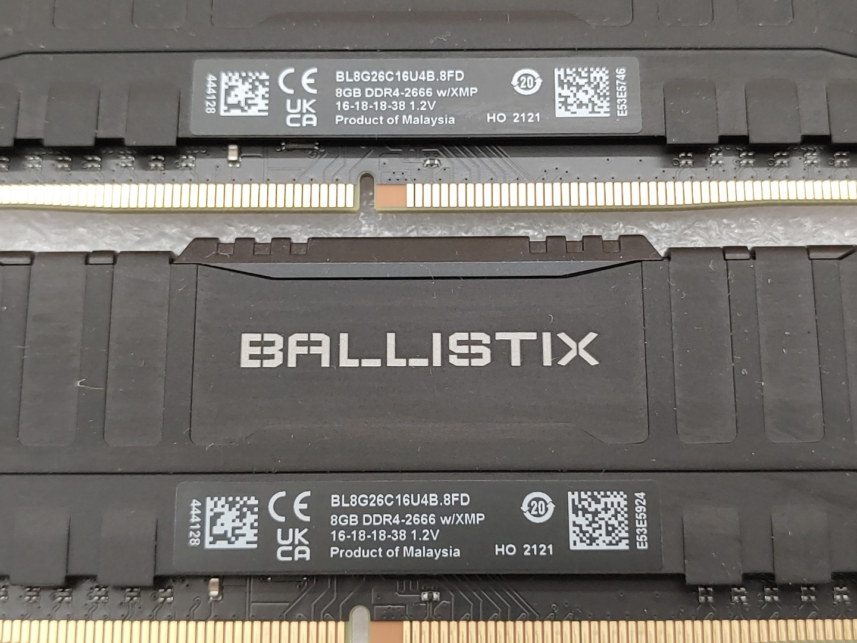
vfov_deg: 28.0
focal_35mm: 52
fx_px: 1287
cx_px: 428
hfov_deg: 36.8
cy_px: 322
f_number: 1.8
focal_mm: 4.36
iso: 50
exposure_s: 1/60
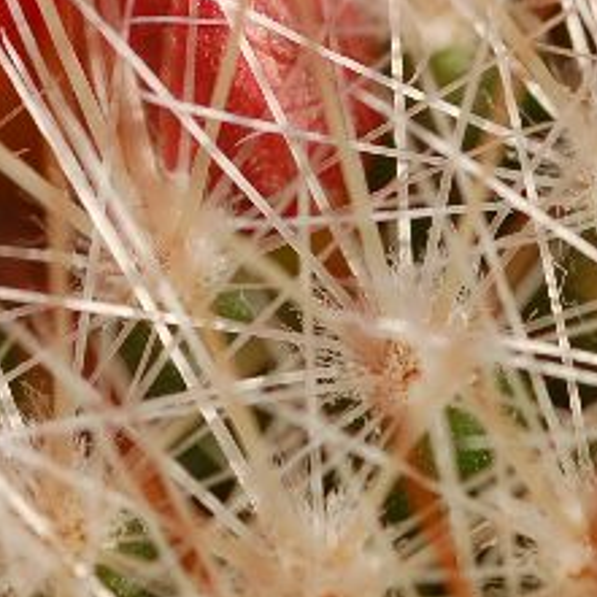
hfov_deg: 2.9
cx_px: 159
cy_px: -123
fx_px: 11823
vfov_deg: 2.9
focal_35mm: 606
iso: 200
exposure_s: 1/320
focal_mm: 105
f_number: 8
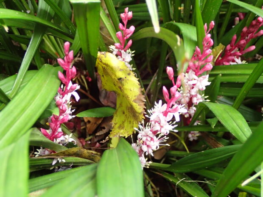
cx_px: 132
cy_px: 98
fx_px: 372
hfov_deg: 38.9
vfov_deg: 29.7
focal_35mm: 49
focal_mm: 8.99
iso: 640
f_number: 3.2
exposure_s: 1/50
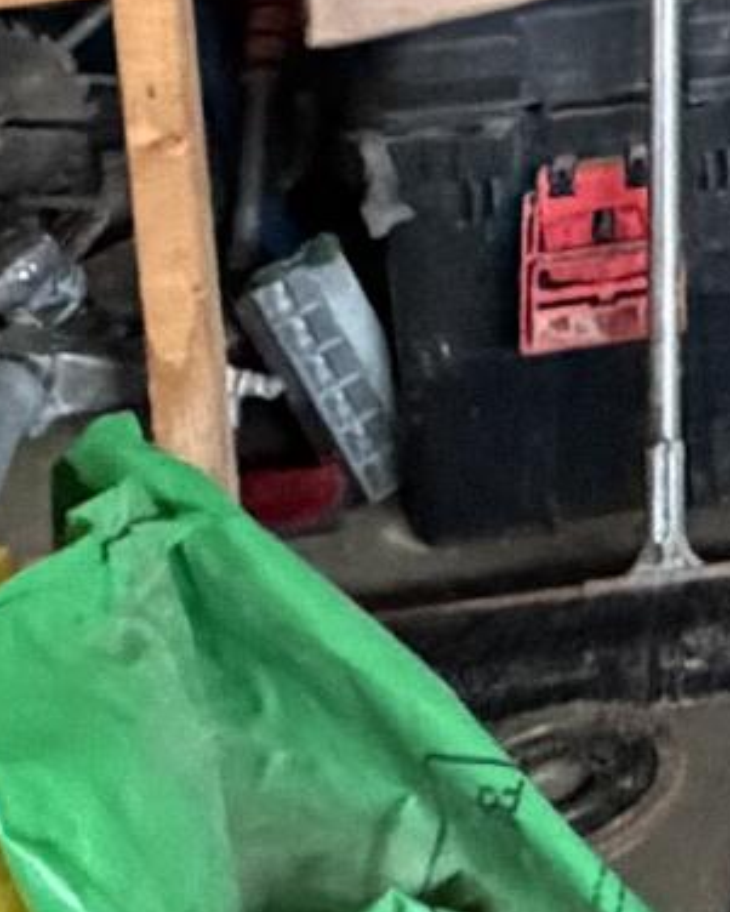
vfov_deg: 15.0
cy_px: -803
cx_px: 1785
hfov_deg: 11.5
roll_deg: -1.6
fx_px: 2943
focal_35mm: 109
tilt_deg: -8.6
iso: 1000
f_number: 2.2
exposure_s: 1/60
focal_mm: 2.22
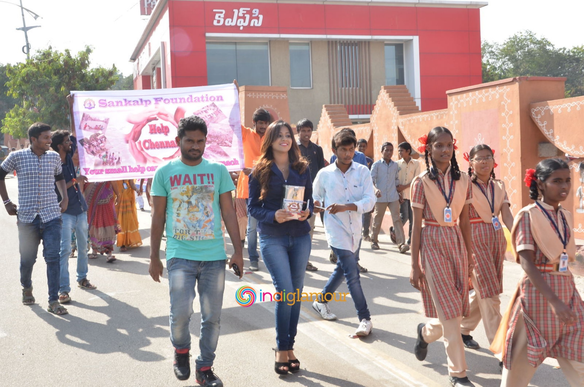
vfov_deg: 31.8
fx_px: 680
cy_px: 194
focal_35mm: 42
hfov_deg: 46.5
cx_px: 292
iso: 400
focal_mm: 28
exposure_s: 1/125
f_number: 9
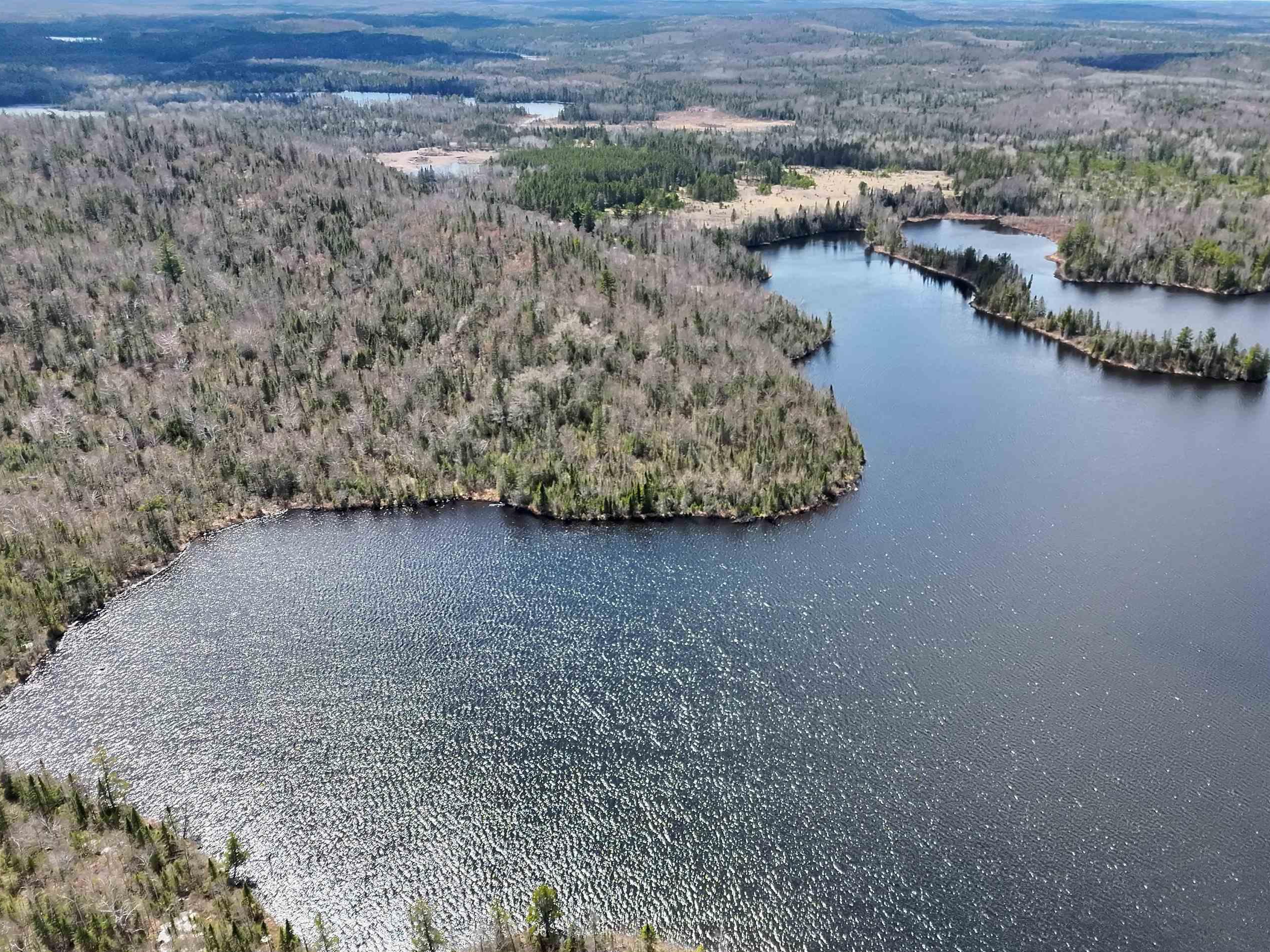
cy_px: 495
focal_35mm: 29
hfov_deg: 61.4
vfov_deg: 48.2
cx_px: 724
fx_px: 1064
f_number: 1.7
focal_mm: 6.72
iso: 340
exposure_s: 1/4000
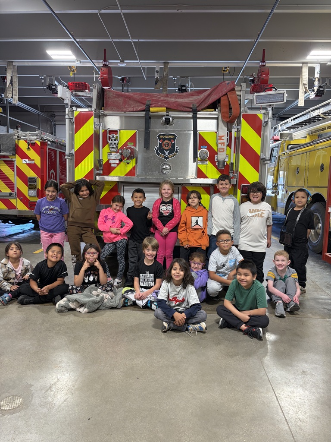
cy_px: 221
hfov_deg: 53.1
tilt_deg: -6.3
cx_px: 166
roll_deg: -1.4
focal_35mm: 26
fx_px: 331
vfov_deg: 67.3
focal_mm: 5.96
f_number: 1.6
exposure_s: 1/60
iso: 64
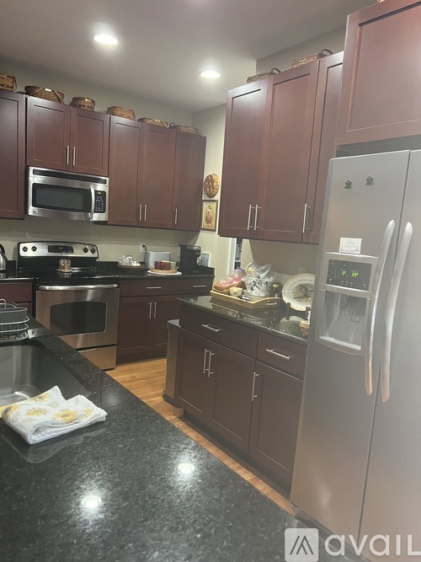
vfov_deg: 67.3
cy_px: 281
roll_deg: -4.5
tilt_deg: -6.8
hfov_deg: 53.0
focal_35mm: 26
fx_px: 422
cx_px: 210
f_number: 1.5
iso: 500
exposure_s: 1/60
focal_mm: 5.7
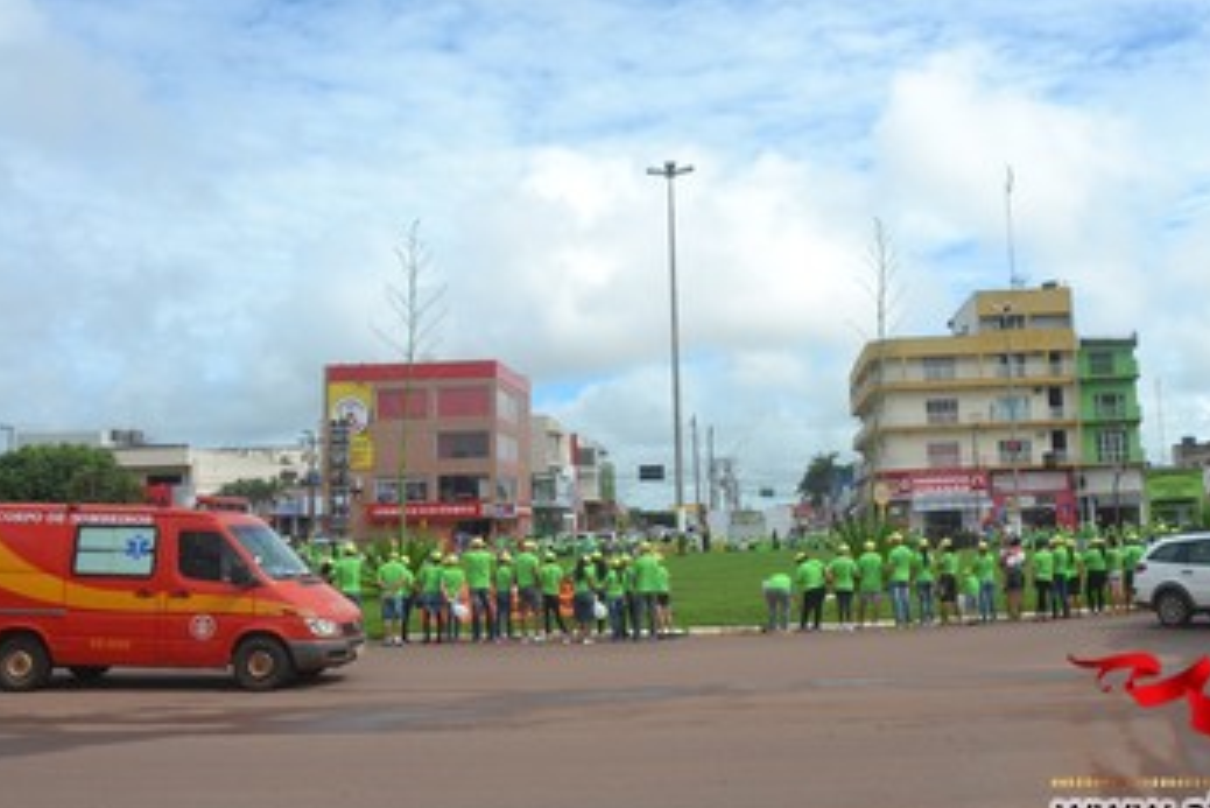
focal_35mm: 39
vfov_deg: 34.2
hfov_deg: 49.0
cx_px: 759
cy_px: 350
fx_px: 1311
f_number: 9
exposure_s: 1/320
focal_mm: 20
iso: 100
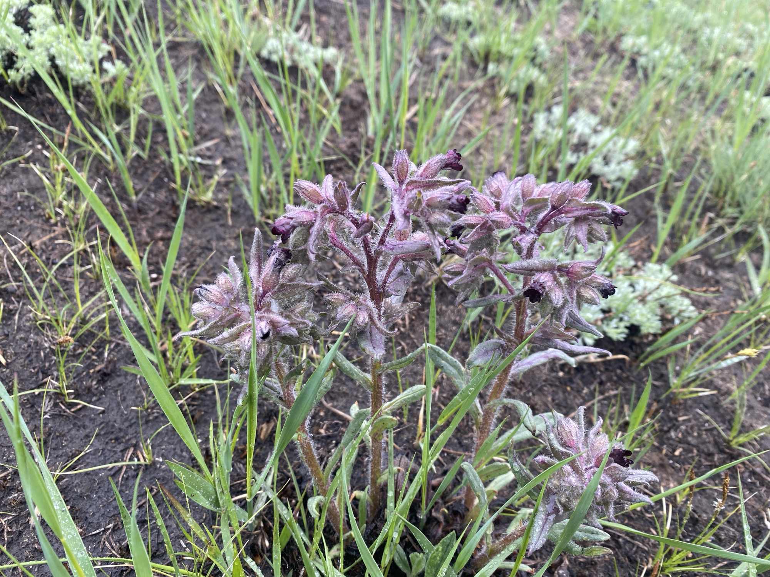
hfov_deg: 67.3
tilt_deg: -46.2
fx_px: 578
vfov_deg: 53.1
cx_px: 385
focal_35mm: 26
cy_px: 288
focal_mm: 4.25
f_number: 1.8
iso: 50
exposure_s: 1/121
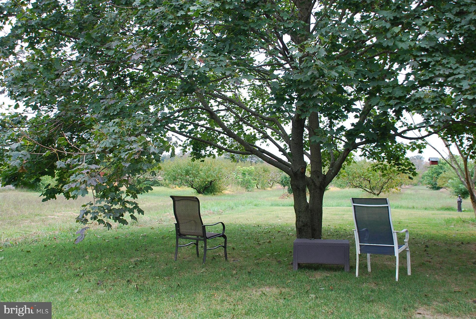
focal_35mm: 46
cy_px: 160
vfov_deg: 29.0
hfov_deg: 42.3
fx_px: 616
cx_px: 238
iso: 200
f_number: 5
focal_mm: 31
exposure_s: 1/100
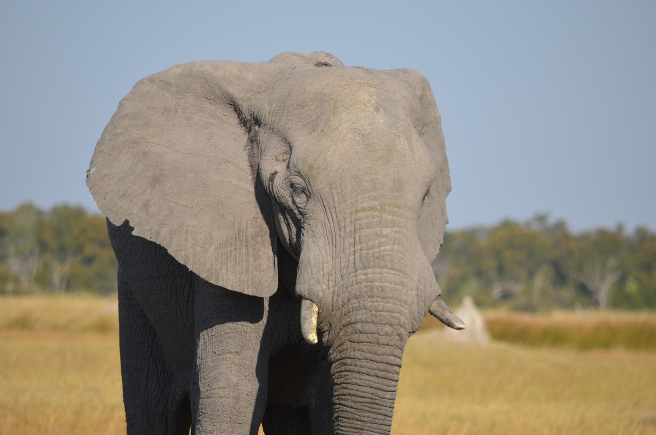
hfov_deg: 4.6
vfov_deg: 3.0
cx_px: 328
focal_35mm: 450
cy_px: 218
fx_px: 8184
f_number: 6.3
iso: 200
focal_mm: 300
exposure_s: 1/640
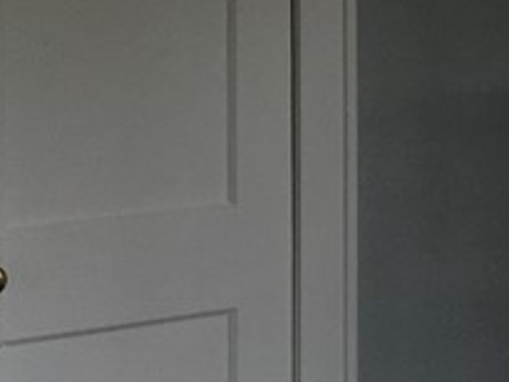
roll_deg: -0.2
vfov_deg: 10.0
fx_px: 2133
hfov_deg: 12.1
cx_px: 1018
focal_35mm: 145
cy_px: -136
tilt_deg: +0.8
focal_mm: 4.15
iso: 32
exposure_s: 1/120
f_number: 2.2
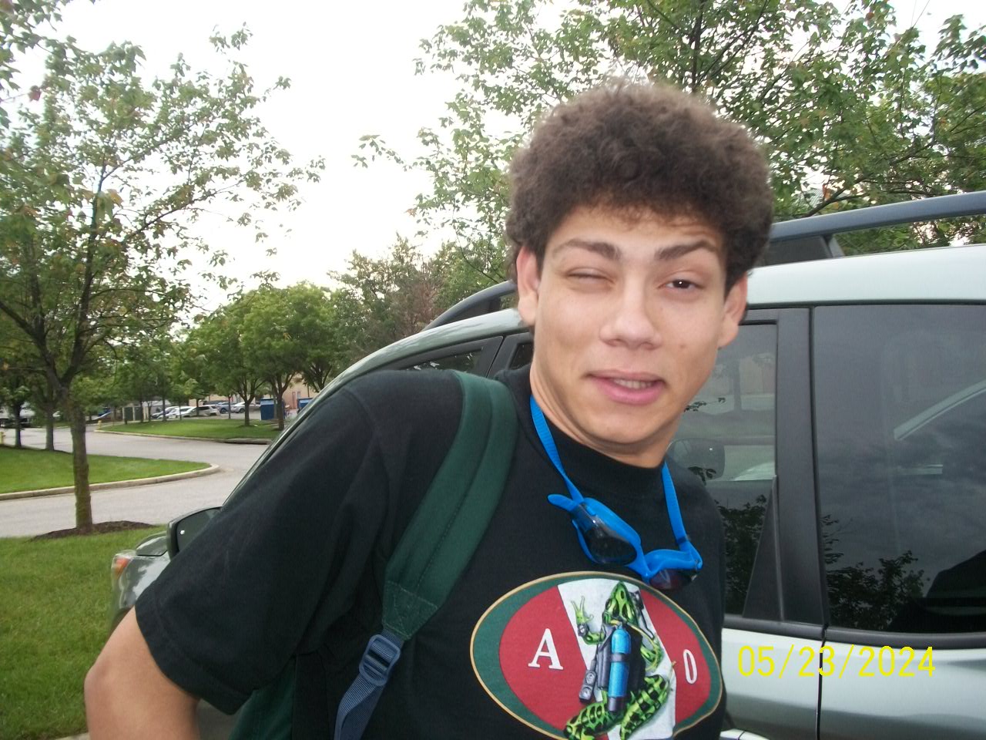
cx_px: 493
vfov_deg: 44.2
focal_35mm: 32
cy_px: 370
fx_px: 911
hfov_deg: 56.8
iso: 80
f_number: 2.9
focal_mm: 5.7
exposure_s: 1/160
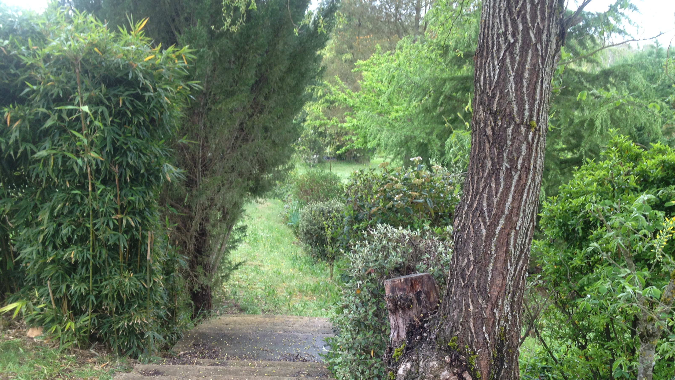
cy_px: 220
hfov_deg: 51.6
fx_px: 698
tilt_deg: -13.9
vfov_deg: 30.4
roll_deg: +2.2
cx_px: 330
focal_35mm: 39
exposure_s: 1/60
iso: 50
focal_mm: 4.28
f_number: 2.4
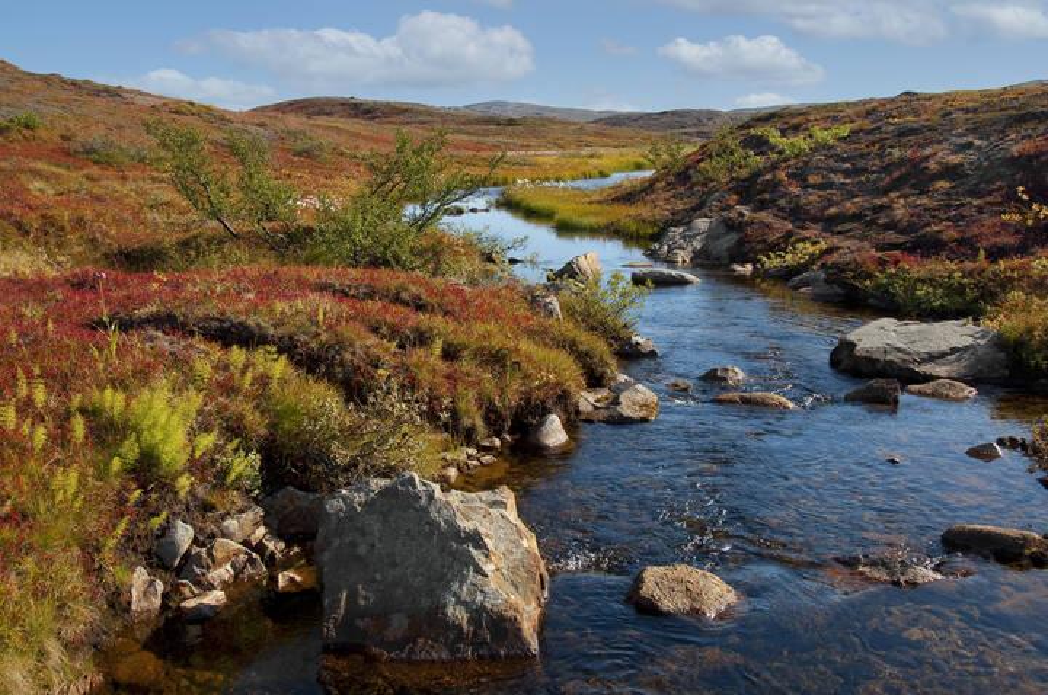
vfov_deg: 36.8
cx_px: 524
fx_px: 1047
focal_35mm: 36
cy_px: 348
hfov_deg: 53.2
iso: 200
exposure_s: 1/250
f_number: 11
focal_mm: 24
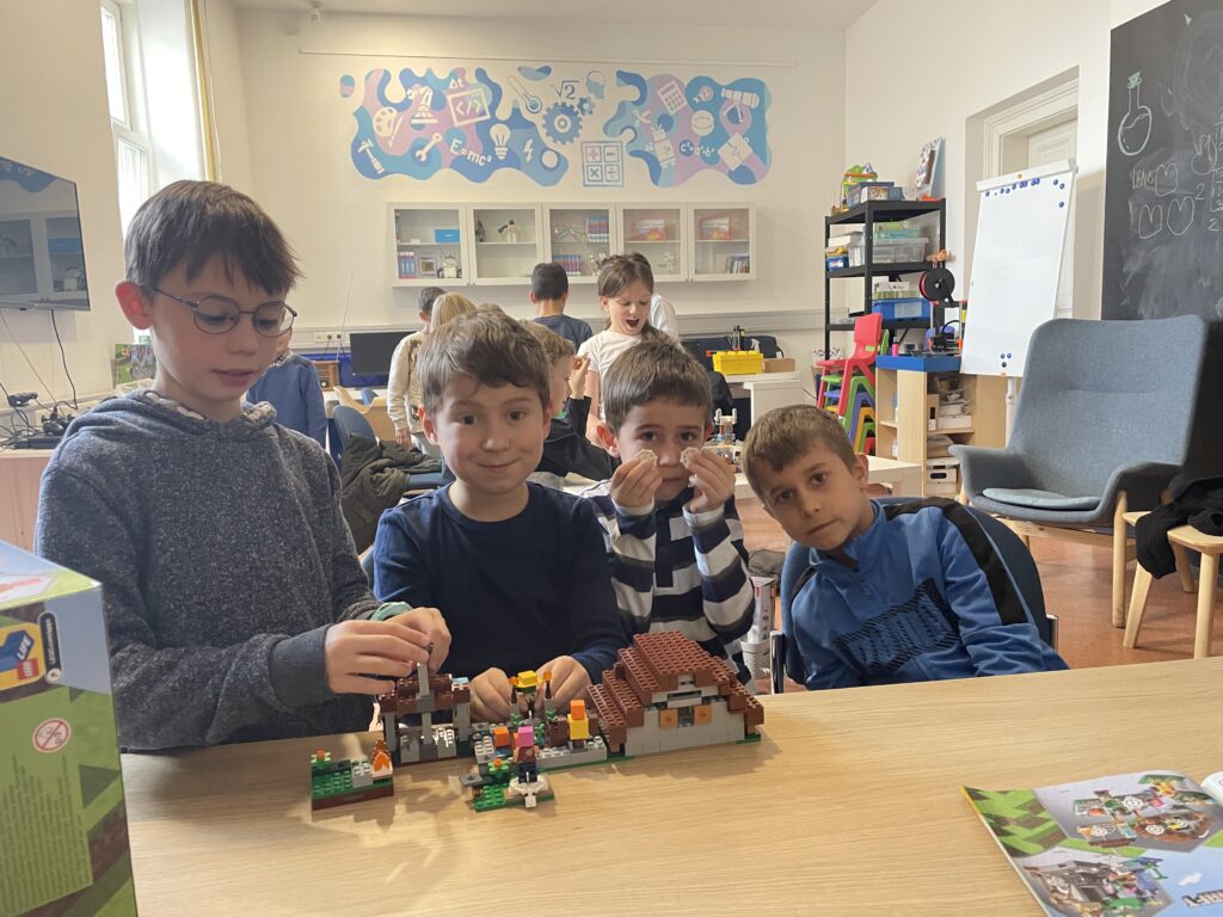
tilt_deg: -7.1
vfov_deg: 53.1
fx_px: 919
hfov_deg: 67.3
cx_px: 612
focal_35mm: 26
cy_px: 458
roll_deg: +2.6
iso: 320
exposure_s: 1/60
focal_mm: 4.2
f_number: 1.6
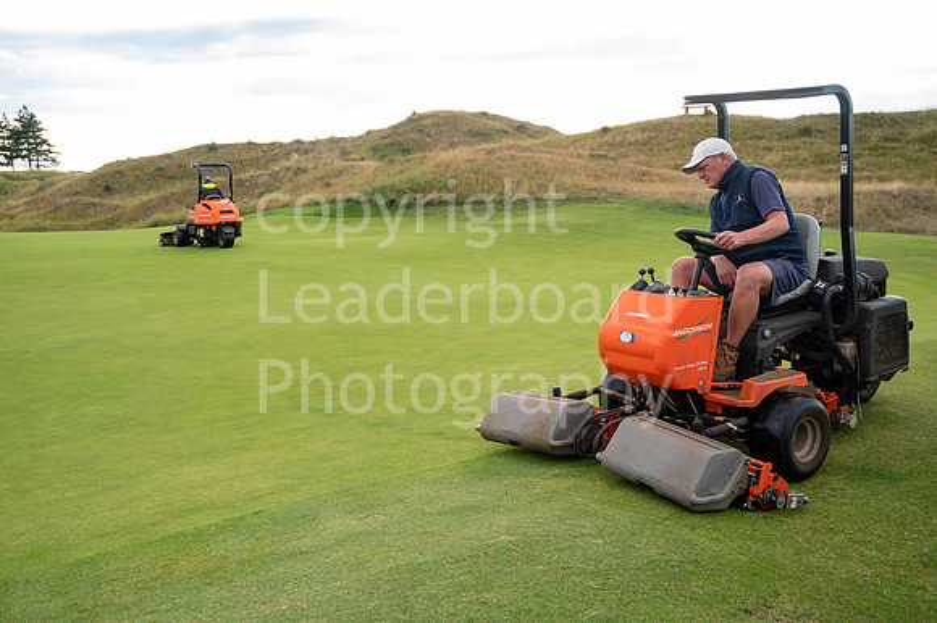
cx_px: 468
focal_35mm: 37
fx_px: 962
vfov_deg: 35.9
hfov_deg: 51.9
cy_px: 312
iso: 100
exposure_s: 1/160
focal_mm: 37
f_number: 4.5
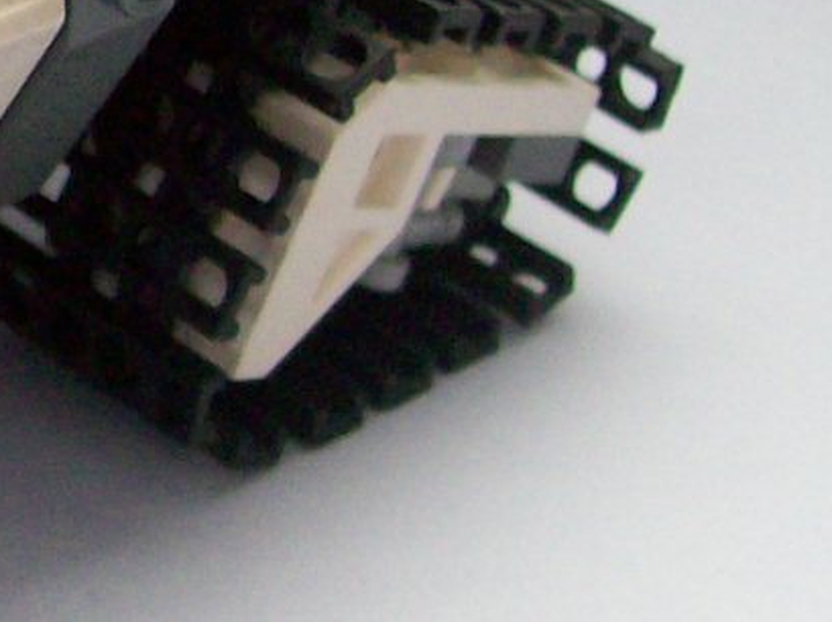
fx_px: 3386
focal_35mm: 141
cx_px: -659
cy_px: -73
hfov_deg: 12.8
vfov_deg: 10.4
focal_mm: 6
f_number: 2.7
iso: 119
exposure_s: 1/32
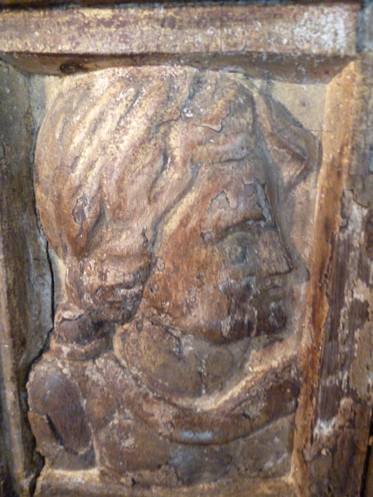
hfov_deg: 49.7
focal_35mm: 28
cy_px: 248
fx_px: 402
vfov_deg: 63.4
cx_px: 186
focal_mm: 5
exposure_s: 1/10
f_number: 3.1
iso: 800
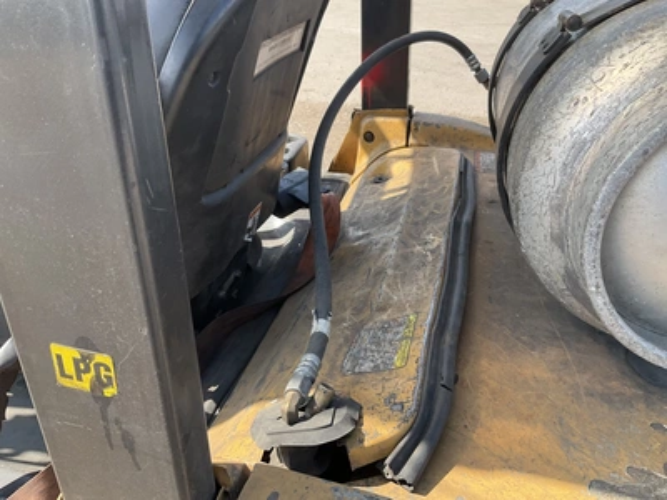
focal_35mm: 29
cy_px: 250
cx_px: 334
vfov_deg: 48.2
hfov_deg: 61.7
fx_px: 559
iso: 25
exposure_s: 1/425
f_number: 1.8
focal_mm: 3
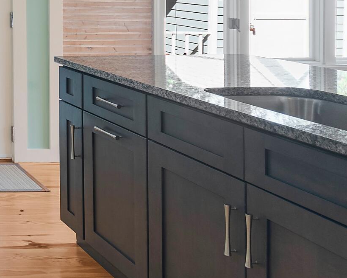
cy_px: -26
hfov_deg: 23.9
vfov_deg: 25.6
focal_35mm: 55
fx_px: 565
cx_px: -219
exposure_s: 1/5
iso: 100
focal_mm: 11
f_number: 4.8
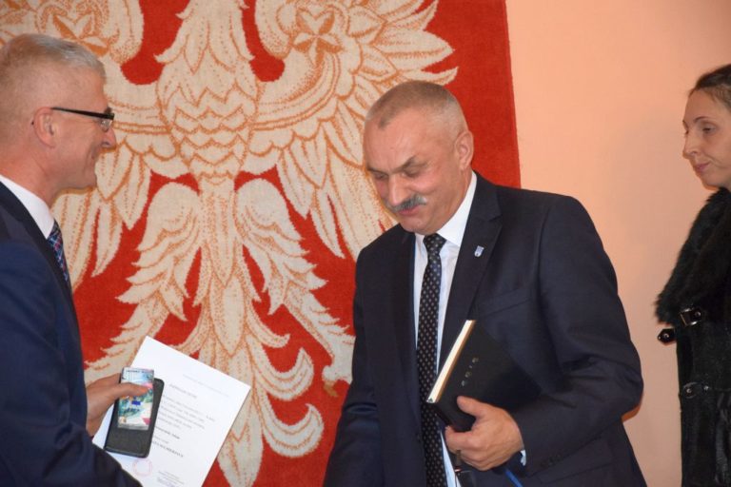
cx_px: 366
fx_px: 2985
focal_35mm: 147
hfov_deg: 14.0
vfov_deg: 9.3
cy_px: 244
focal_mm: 98
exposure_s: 1/60
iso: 3200
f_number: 5.6
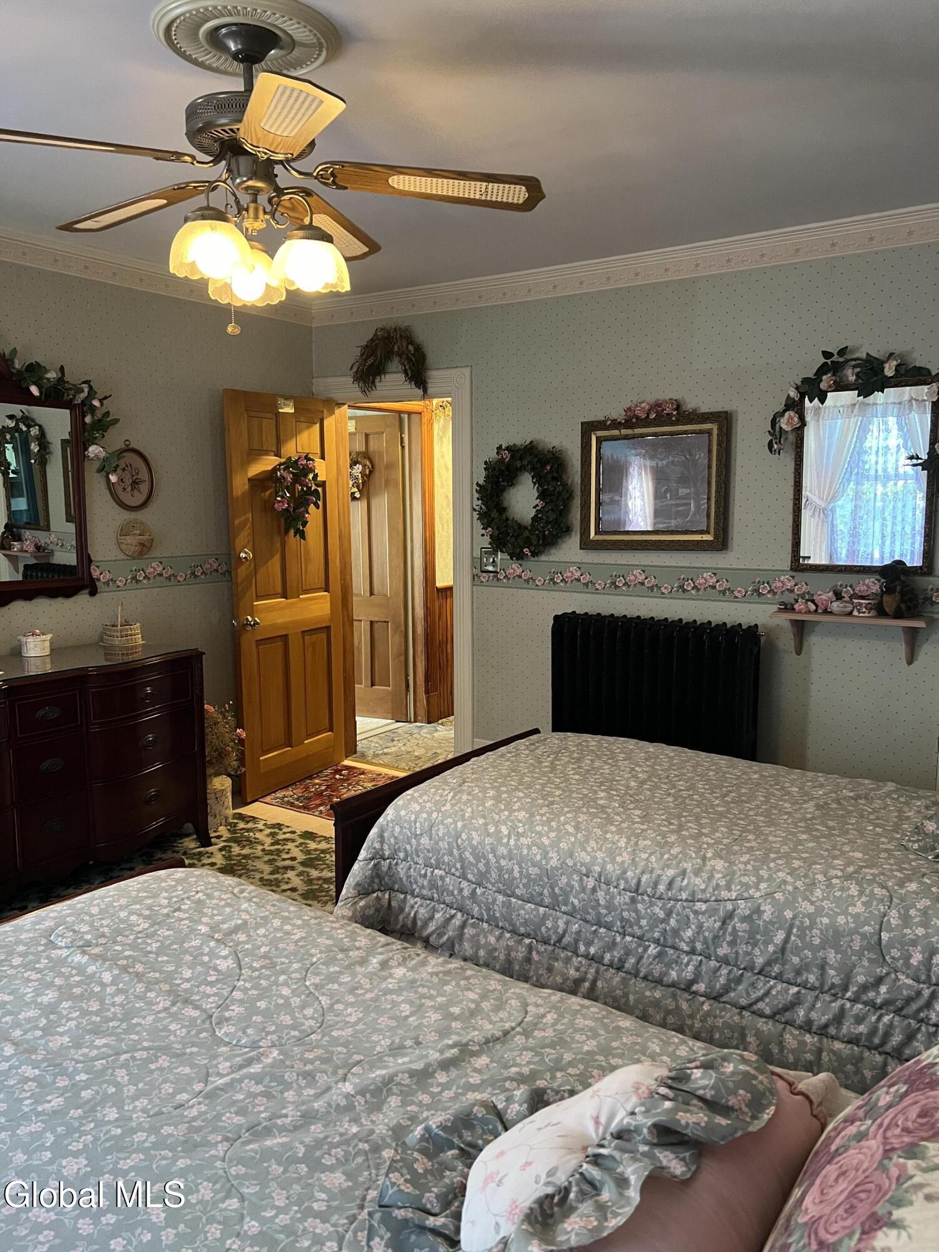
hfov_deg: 53.1
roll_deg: +1.0
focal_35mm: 26
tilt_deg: -8.1
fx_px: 940
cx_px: 470
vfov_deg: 67.3
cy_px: 626
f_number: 1.5
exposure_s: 1/60
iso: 400
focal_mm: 5.7
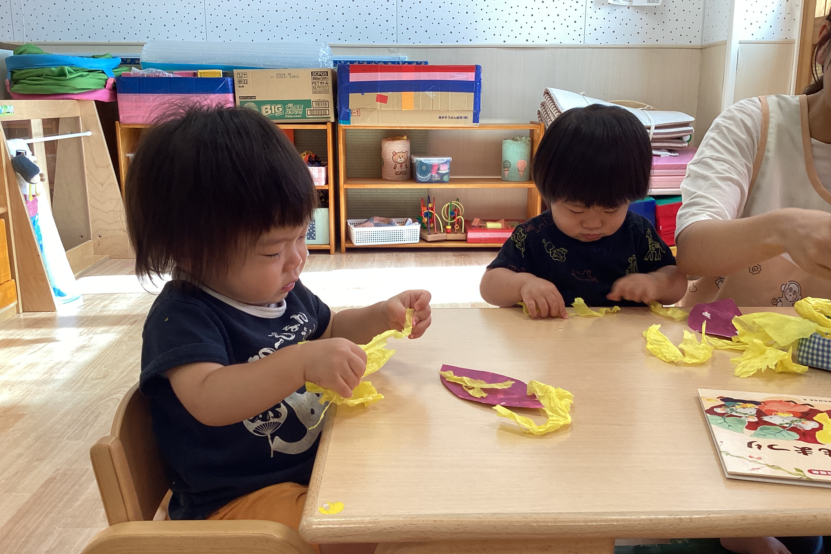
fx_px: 762
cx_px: 424
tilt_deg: -14.0
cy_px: 282
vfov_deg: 40.0
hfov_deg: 57.2
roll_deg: +0.7
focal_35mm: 33
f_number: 2.4
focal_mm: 3.3
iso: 50
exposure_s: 1/50
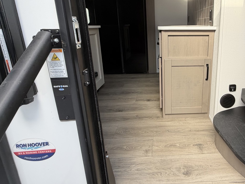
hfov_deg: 73.0
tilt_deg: -10.3
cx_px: 172
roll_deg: +1.3
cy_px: 62
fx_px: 156
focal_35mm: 22
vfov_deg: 59.7
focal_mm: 2.22
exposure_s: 1/138
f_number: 2.2
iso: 40
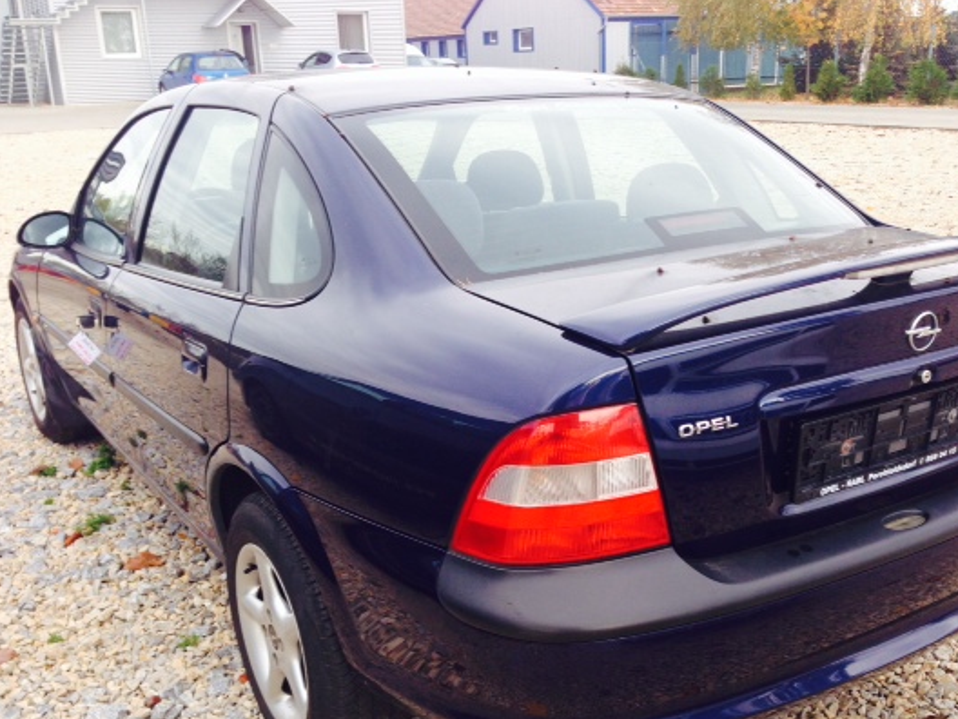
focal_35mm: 40
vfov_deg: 35.8
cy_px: 432
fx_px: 1107
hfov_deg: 46.7
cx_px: 548
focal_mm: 4.12
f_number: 2.4
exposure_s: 1/132
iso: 50
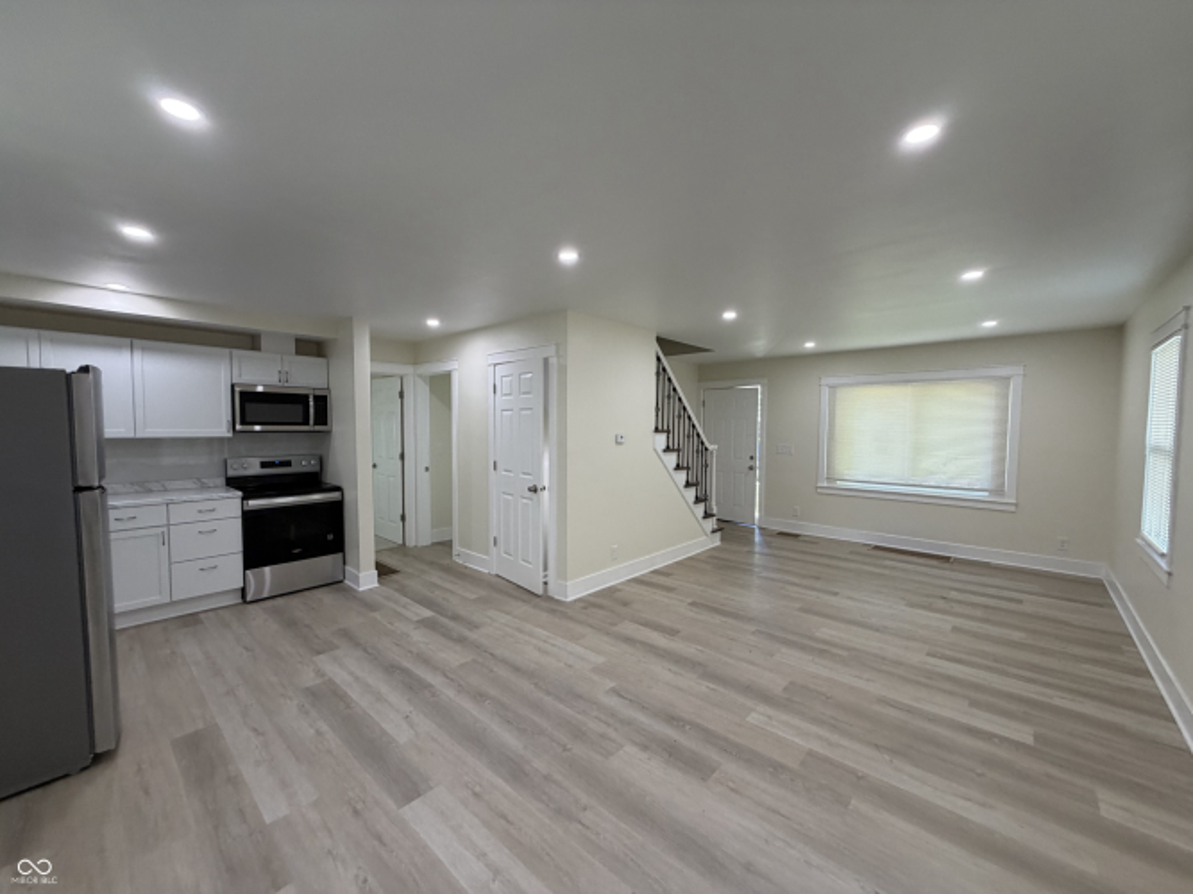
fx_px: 482
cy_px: 447
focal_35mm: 14
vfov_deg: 85.7
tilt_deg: -0.7
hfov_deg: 102.1
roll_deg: -0.2
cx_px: 596
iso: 200
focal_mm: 2.22
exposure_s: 1/120
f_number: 2.2
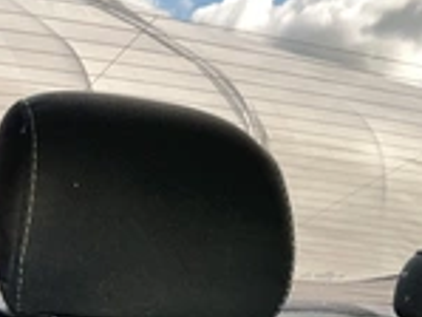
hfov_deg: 25.3
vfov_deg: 18.4
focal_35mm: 75
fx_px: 915
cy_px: 405
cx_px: 54
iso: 80
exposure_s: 1/60
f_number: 1.8
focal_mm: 3
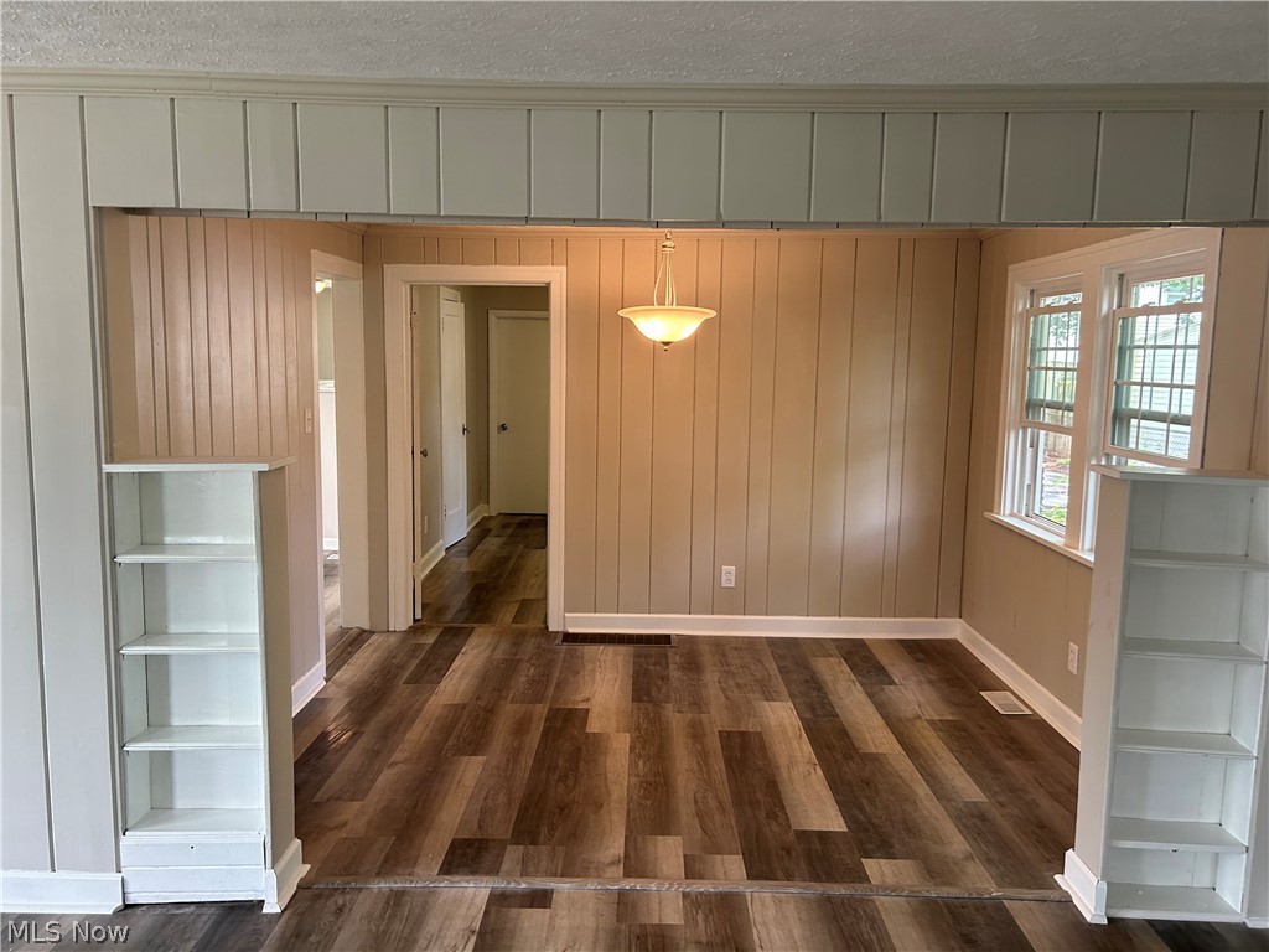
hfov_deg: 67.3
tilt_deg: -8.0
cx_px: 634
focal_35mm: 26
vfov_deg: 53.1
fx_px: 953
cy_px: 476
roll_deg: -2.7
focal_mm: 5.7
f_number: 1.5
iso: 125
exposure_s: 1/120
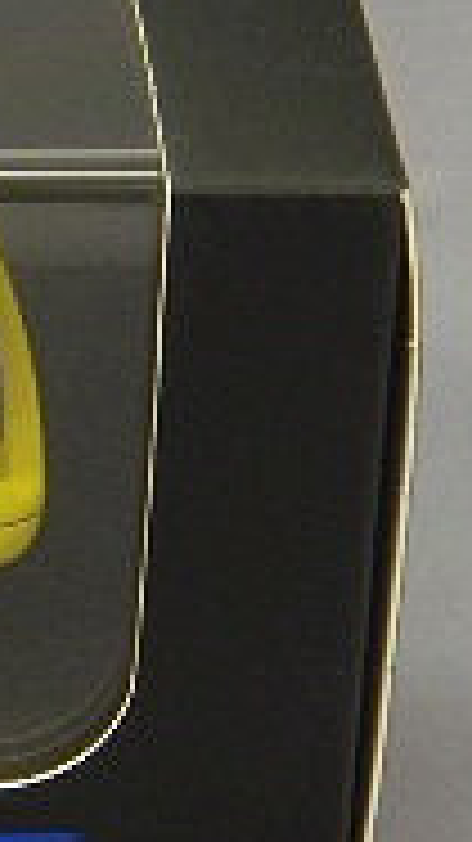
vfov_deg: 5.4
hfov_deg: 3.0
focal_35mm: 401
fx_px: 8934
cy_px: 232
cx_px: -886
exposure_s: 1/1.25
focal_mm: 75
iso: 400
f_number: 32
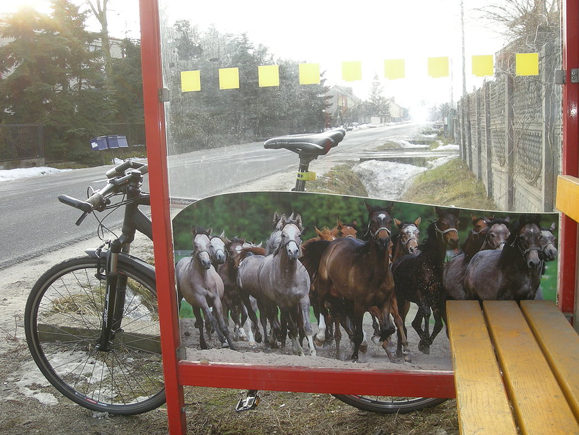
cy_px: 222
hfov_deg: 50.1
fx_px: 619
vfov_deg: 38.7
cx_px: 279
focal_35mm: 37
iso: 50
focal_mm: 5.7
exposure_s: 1/93
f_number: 2.8
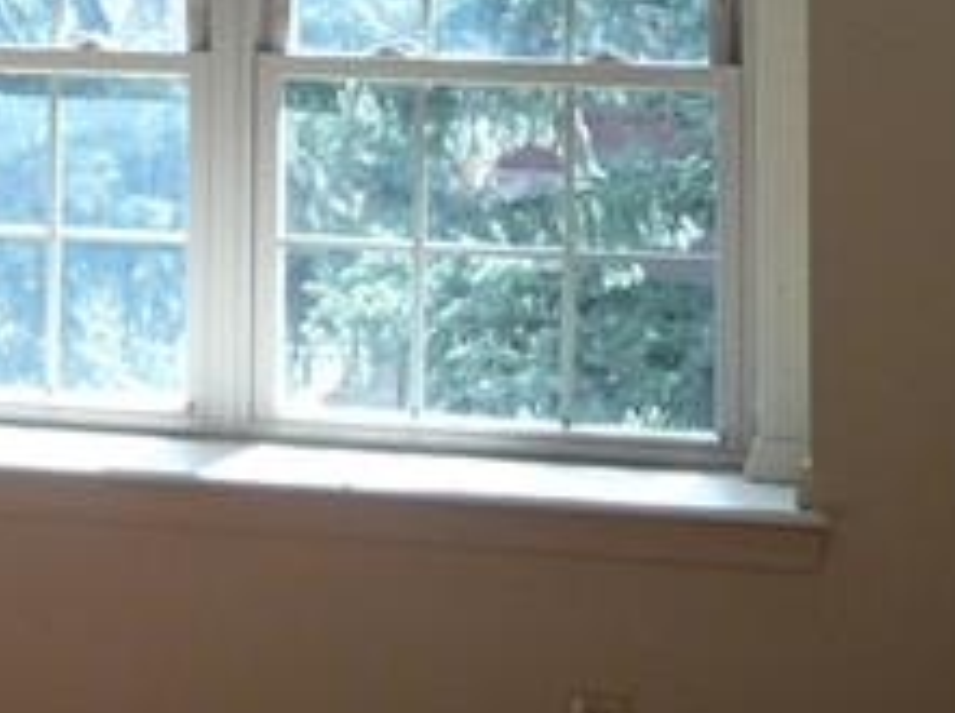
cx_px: -501
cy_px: -326
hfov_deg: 14.2
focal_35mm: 130
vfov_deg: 11.0
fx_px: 3581
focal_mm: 4.7
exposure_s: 1/80
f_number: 3.3
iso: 100
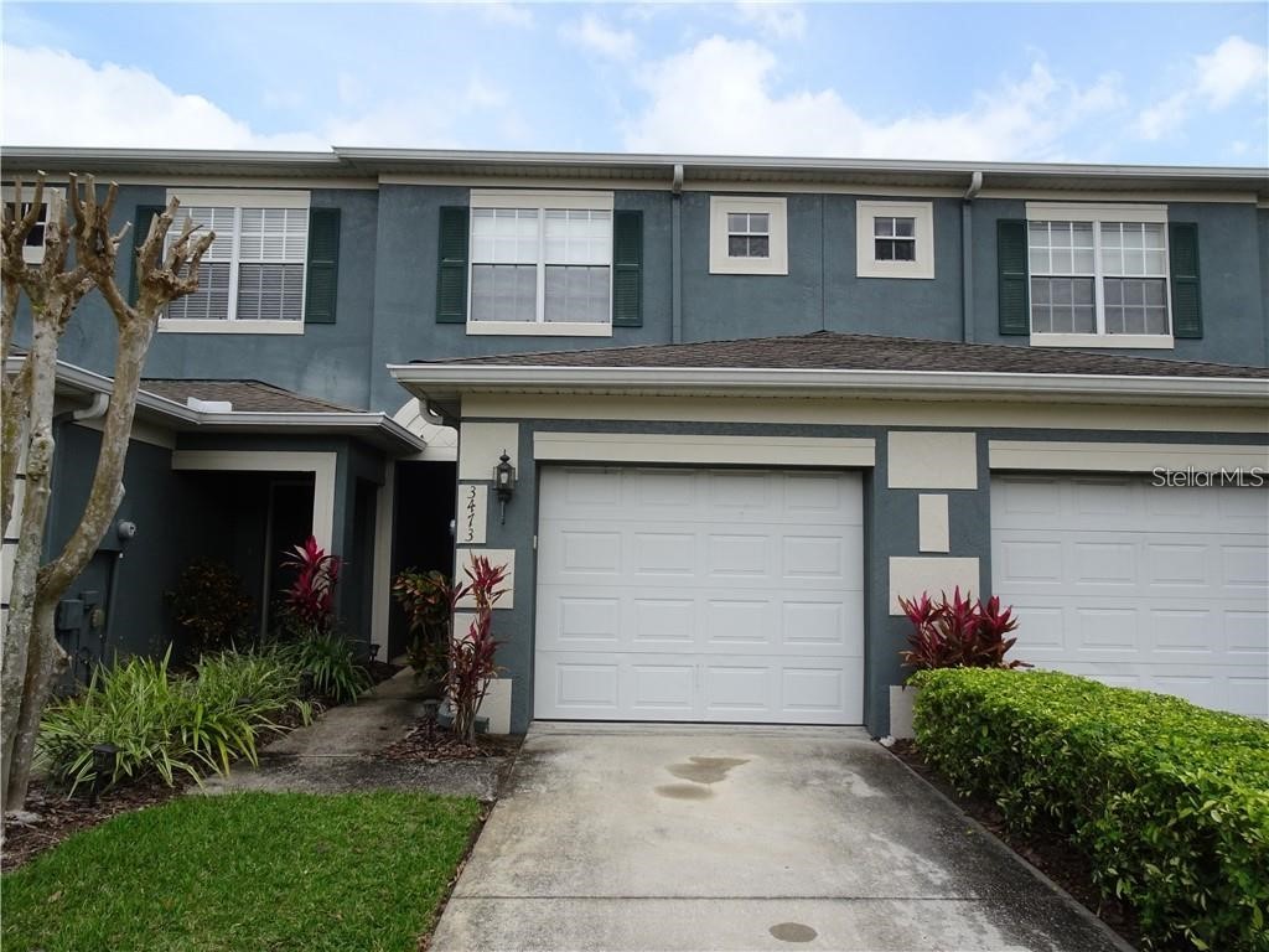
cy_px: 476
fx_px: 880
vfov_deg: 56.8
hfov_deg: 71.6
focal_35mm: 24
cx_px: 634
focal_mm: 4.1
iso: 80
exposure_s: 1/640
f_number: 3.5
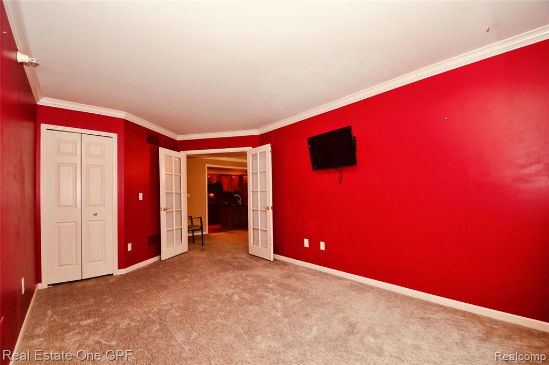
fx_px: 228
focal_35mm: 15
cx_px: 274
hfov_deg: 100.5
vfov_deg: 77.2
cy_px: 182
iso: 1000
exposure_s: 1/125
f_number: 4
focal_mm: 10
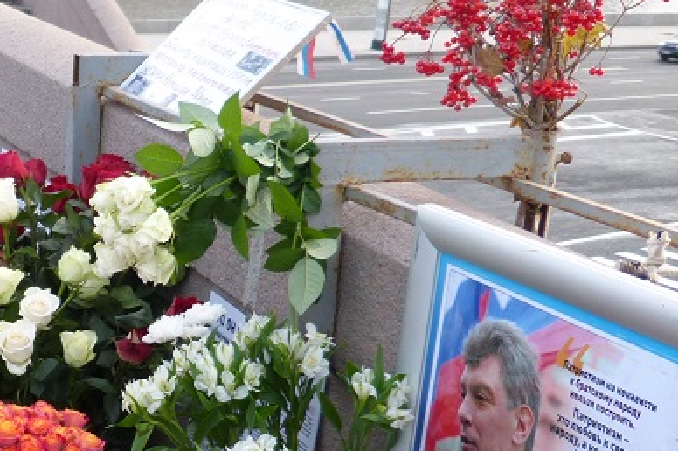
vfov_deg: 23.0
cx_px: 122
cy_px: 368
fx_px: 1091
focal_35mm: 58
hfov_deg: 33.4
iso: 100
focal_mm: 5.3
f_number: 2.9
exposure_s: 1/60
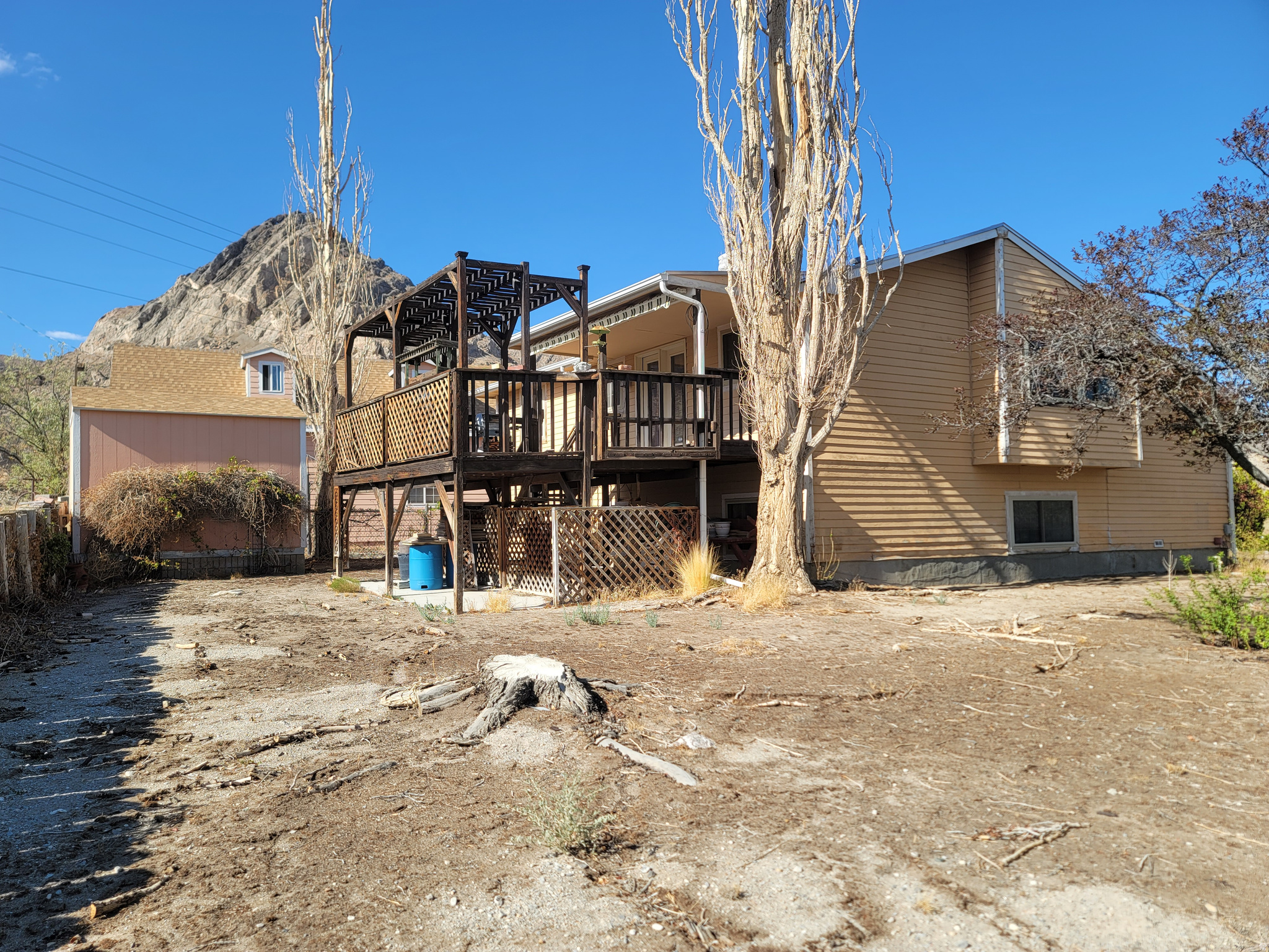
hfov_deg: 69.4
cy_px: 476
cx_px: 634
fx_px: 916
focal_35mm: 25
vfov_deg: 54.9
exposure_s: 1/699
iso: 20
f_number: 1.8
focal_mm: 7
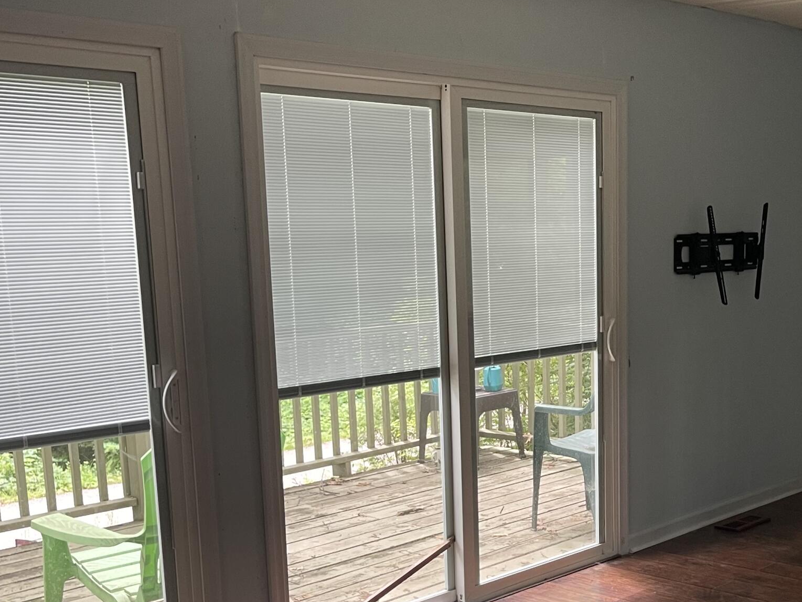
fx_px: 1182
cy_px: 431
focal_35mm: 51
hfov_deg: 36.6
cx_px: 602
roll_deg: +0.6
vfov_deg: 28.3
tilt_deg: -10.2
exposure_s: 1/75
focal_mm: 5.1
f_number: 1.6
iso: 125
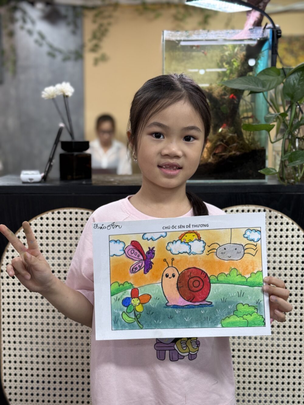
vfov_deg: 39.7
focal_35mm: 48
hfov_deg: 30.3
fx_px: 562
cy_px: 202
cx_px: 152
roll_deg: +0.2
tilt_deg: -6.3
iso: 64
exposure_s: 1/50
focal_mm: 6.76
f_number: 1.78
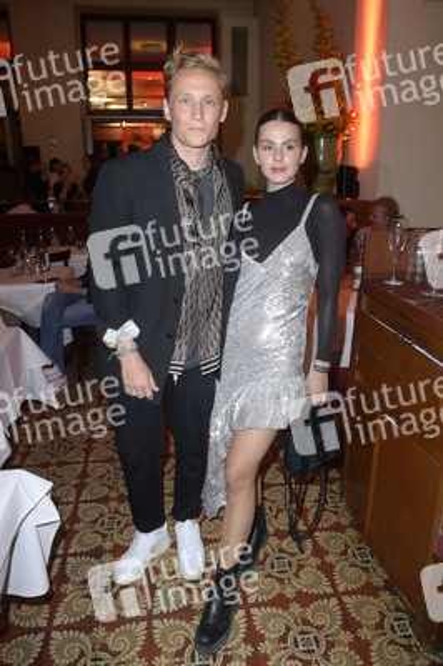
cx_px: 222
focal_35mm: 26
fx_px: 481
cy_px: 333
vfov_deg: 69.4
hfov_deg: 49.5
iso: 800
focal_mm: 26
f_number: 5.6
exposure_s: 1/20
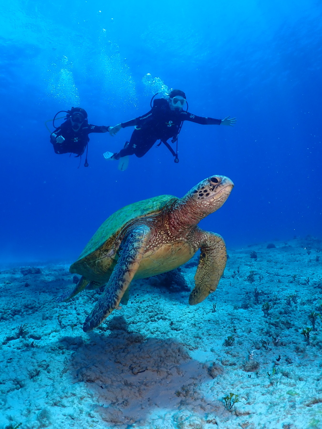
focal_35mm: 25
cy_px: 214
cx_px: 161
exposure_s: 1/1000
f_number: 2.8
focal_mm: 4.5
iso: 100
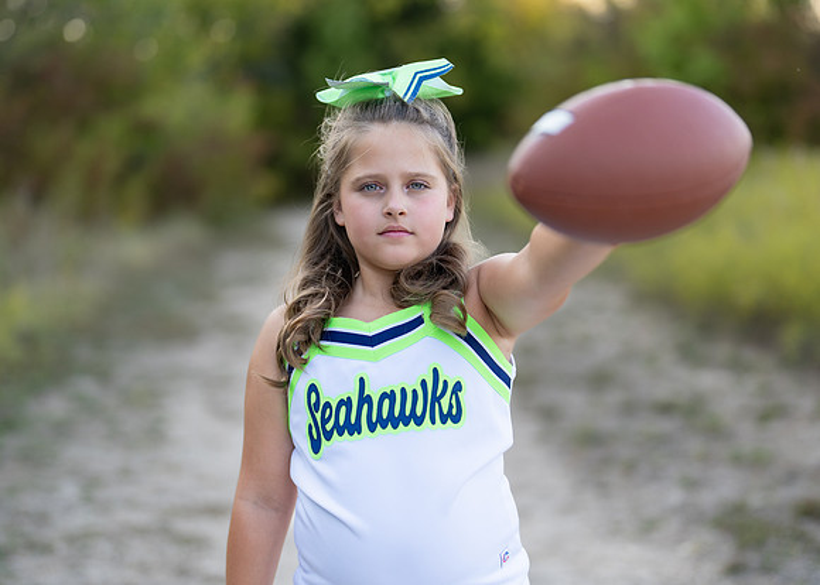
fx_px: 1445
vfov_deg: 22.9
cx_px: 395
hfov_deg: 31.7
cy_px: 310
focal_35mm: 62
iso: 100
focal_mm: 50
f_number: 1.2
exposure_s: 1/1000
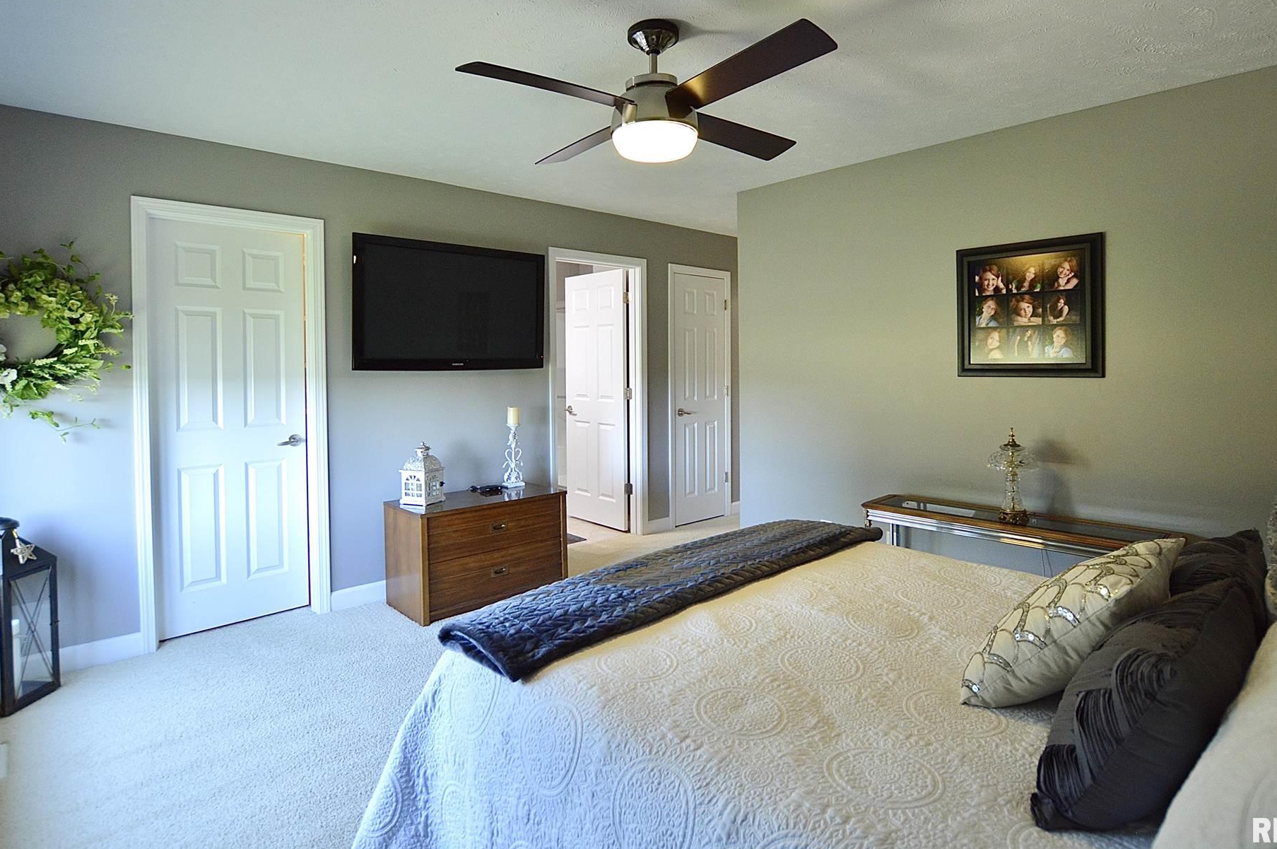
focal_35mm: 17
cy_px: 373
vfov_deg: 70.1
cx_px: 637
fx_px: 602
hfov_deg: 93.3
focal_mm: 10
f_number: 3.5
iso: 500
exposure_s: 1/60
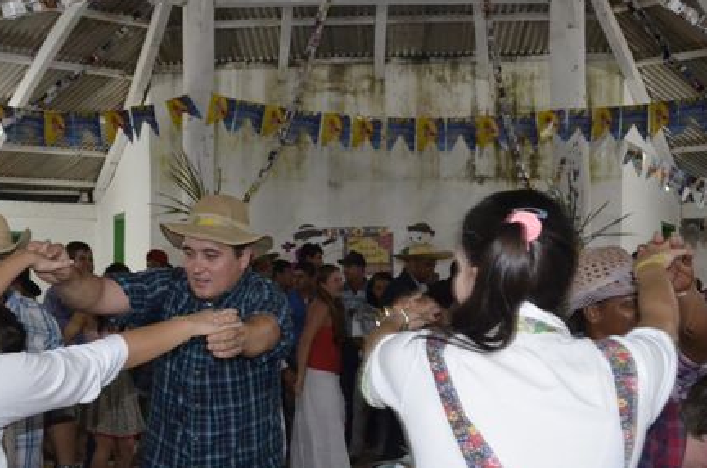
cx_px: 265
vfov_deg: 26.8
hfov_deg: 39.4
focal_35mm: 50
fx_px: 980
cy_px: 295
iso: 2500
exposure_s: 1/60
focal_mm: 18
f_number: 3.5
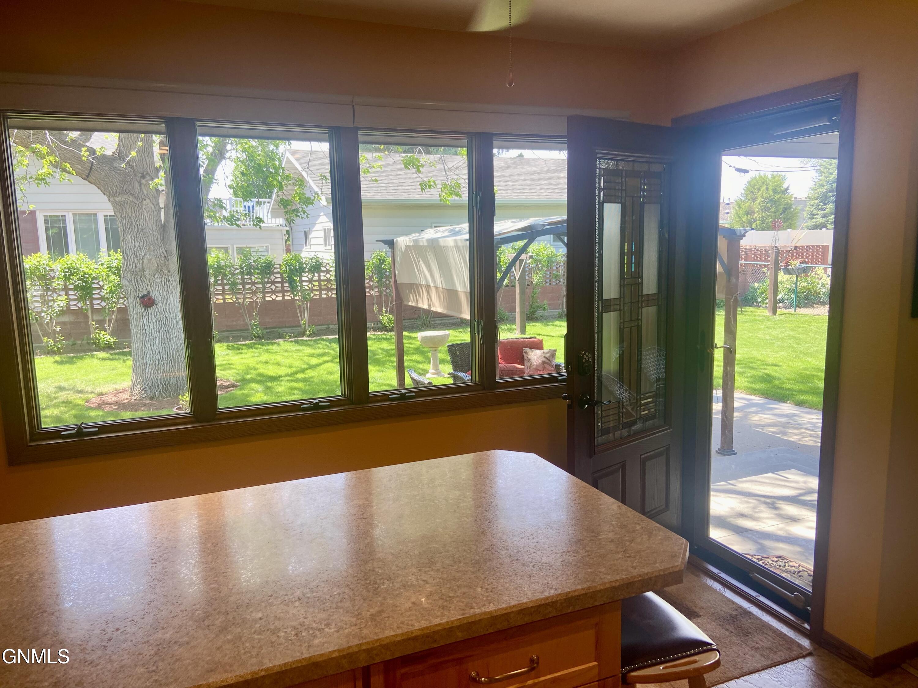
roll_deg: +0.9
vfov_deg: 53.1
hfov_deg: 67.3
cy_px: 344
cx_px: 459
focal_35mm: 26
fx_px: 690
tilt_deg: -9.7
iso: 32
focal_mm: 4.25
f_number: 1.8
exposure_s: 1/167
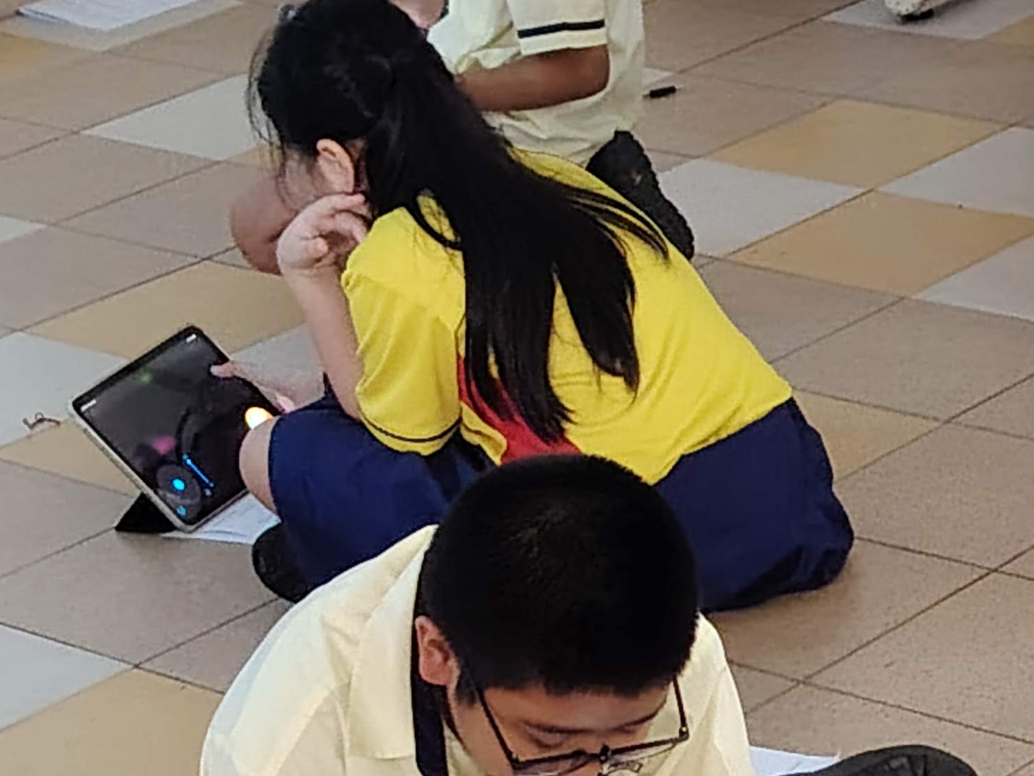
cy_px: 926
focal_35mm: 128
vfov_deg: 11.4
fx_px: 3823
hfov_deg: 15.1
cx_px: 1040
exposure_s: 1/100
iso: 3816
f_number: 1.75
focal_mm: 5.25
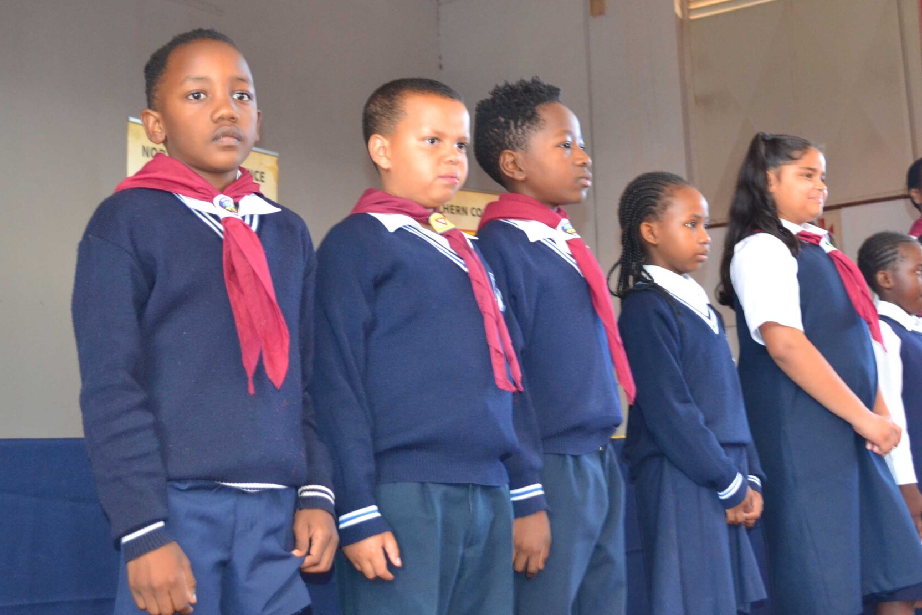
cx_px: 565
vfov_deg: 22.6
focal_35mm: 60
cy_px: 263
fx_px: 1537
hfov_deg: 33.3
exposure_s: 1/60
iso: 1400
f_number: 4.2
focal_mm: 26
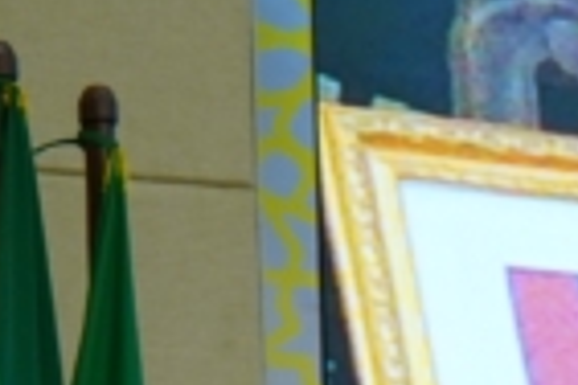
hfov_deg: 5.2
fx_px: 6117
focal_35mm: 381
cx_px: 1390
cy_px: 876
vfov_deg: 3.6
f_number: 5.6
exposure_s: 1/80
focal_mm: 70
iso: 1600
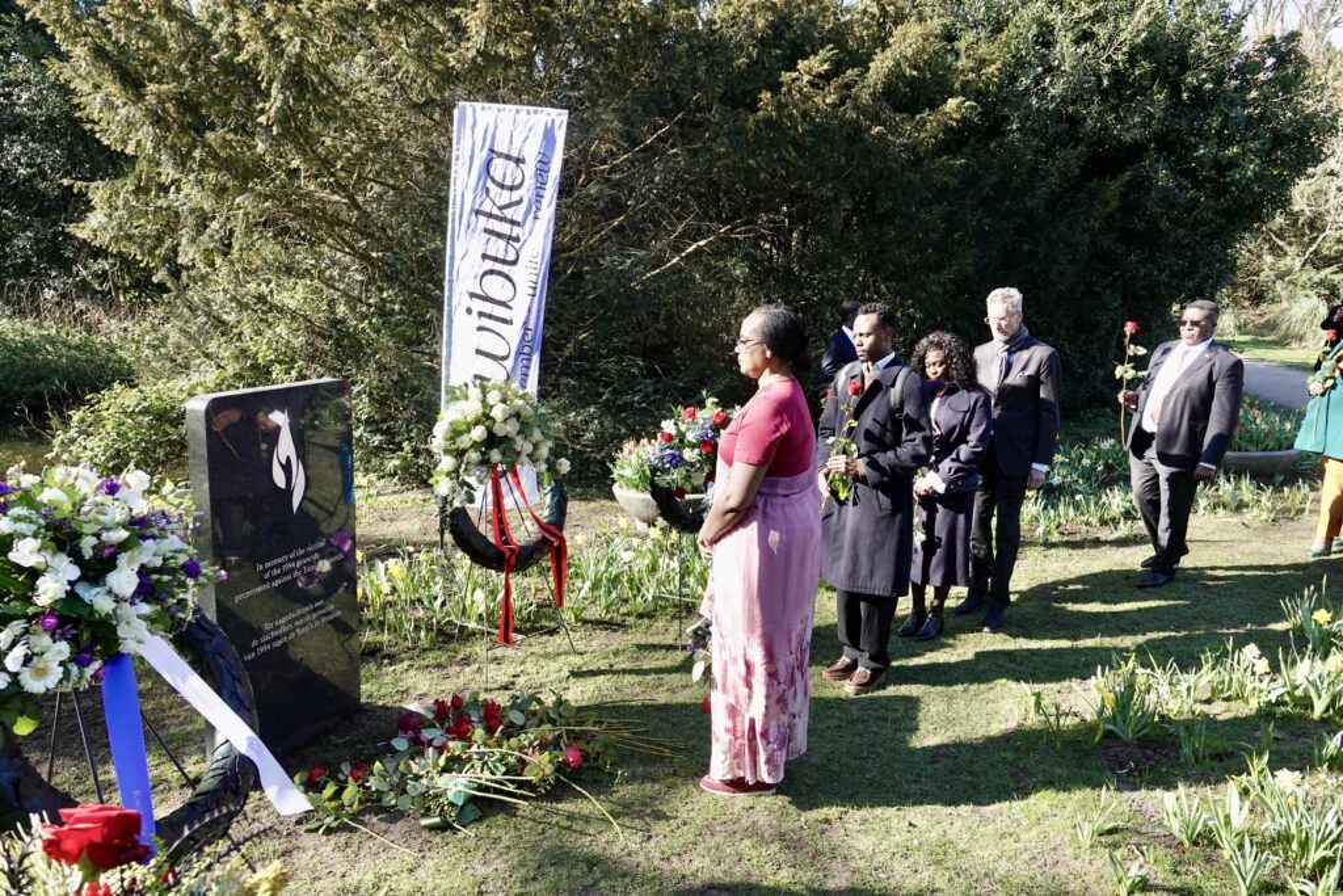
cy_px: 448
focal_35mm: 24
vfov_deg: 53.1
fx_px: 895
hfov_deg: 73.7
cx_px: 672
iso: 100
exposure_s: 1/320
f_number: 2.4
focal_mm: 8.8
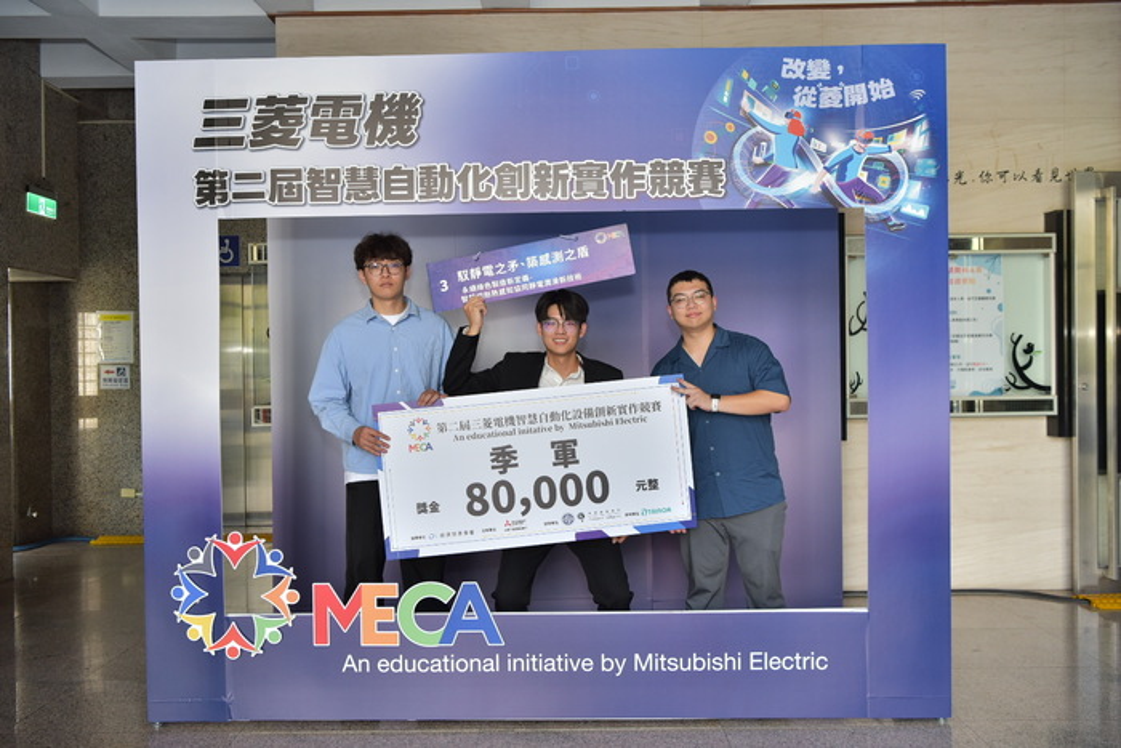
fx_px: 997
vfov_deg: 41.1
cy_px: 374
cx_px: 560
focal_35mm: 32
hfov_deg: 58.7
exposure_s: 1/160
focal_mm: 32
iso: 400
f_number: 4.5
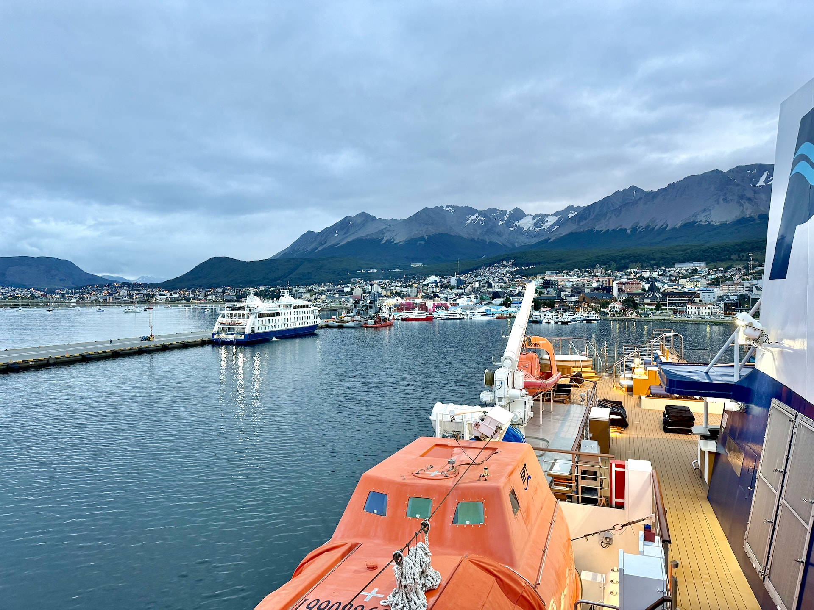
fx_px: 564
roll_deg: -0.7
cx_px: 407
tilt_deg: -1.6
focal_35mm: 24
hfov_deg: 71.6
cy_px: 305
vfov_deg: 56.8
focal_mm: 6.76
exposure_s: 1/100
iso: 200
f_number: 1.78
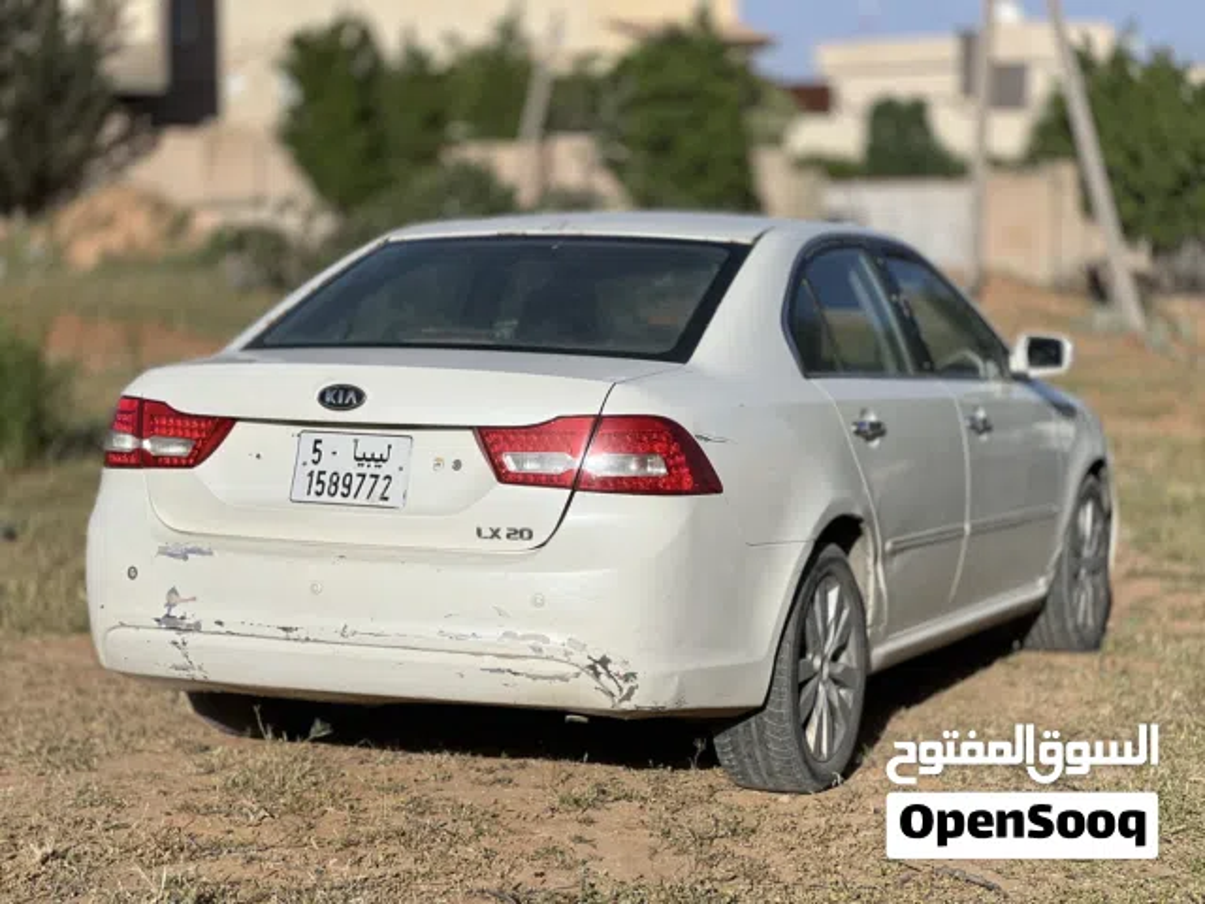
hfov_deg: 25.3
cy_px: 452
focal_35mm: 77
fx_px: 2680
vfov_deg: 19.1
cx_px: 602
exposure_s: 1/1393
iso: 32
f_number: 2.8
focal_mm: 9
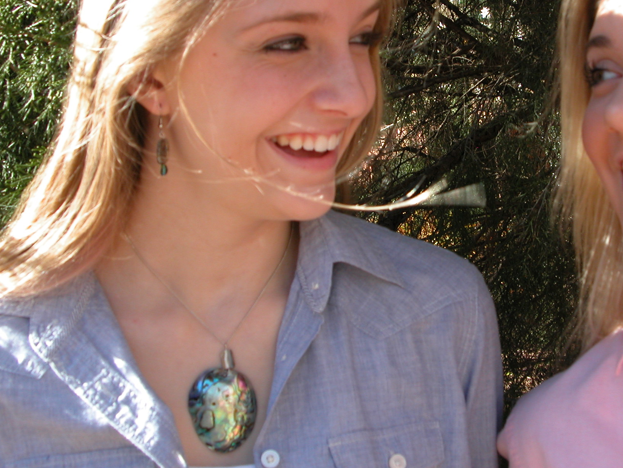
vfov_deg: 22.2
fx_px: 1188
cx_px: 439
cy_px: 168
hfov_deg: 29.1
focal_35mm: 66
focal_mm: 10.7
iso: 100
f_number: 4.1
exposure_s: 1/104
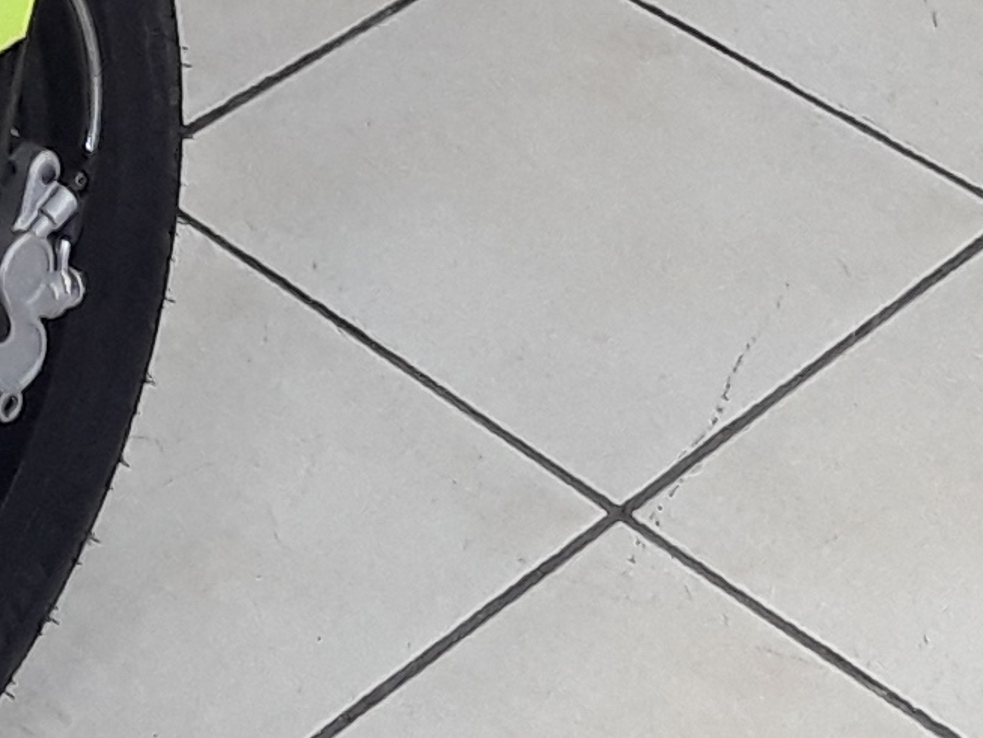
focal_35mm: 135
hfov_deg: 14.4
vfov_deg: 9.9
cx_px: -24
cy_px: -931
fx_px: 3834
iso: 64
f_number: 1.9
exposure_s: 1/33
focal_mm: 2.91
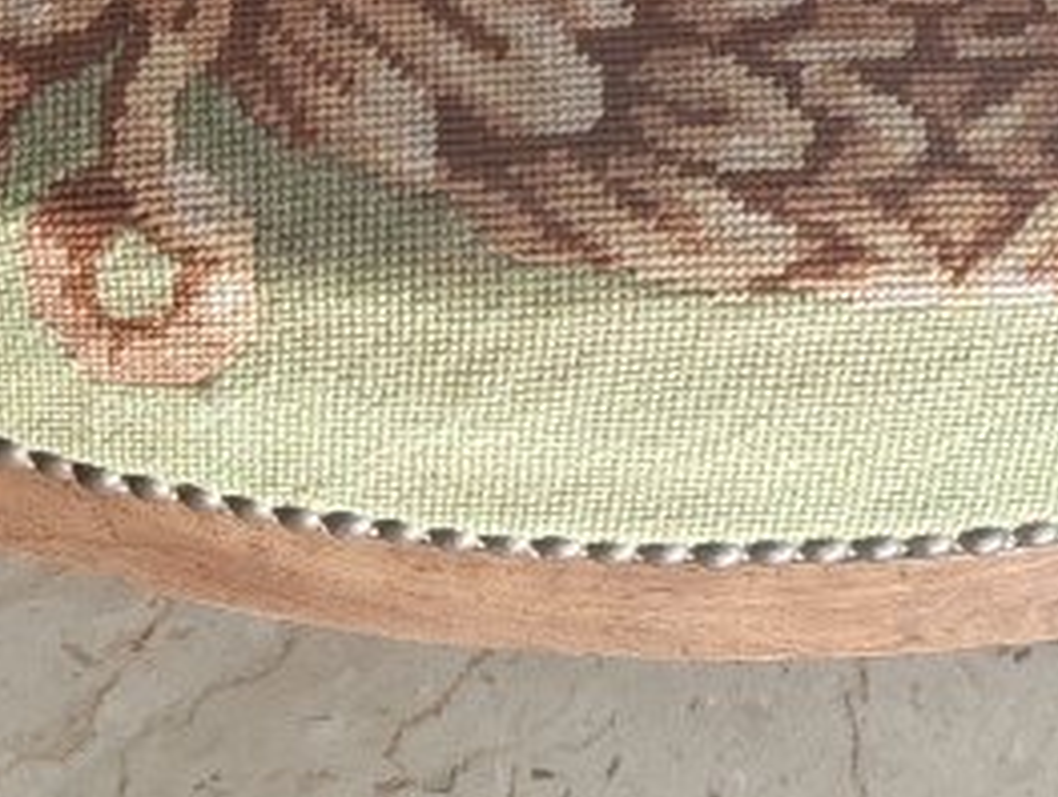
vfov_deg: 10.4
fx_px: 3765
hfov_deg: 15.8
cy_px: -1131
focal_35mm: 123
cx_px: 905
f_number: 1.9
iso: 1000
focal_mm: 6.12
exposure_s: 1/100
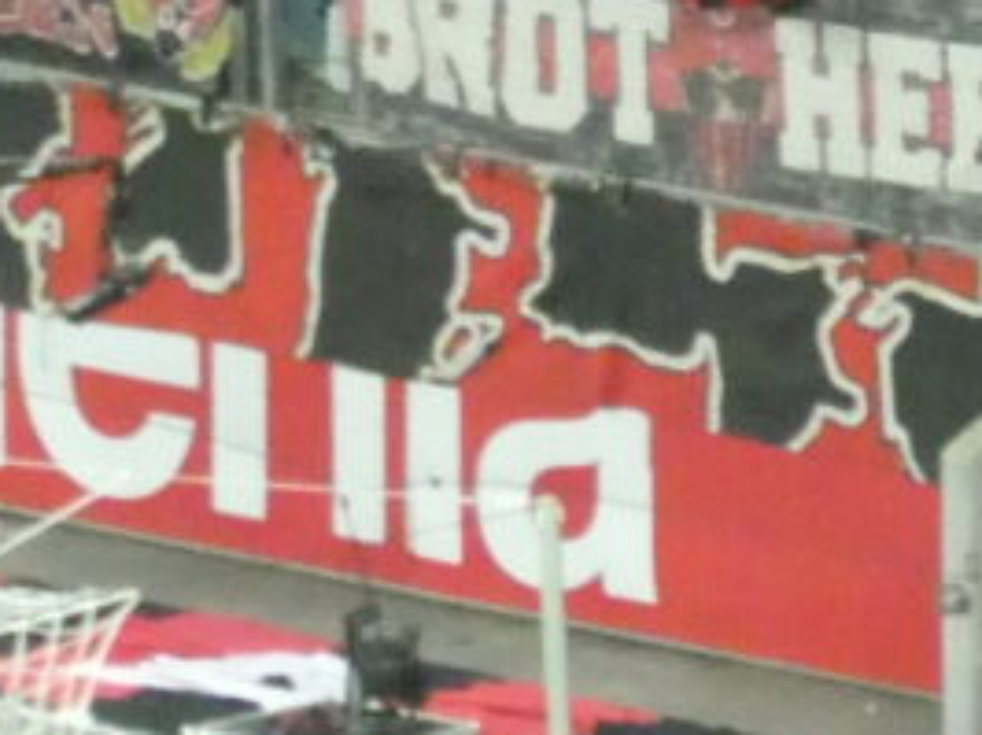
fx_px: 29335
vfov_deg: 1.4
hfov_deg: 1.9
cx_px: 1543
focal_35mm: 1035
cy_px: -776
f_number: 5.6
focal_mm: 30.9
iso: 1250
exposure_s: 1/80
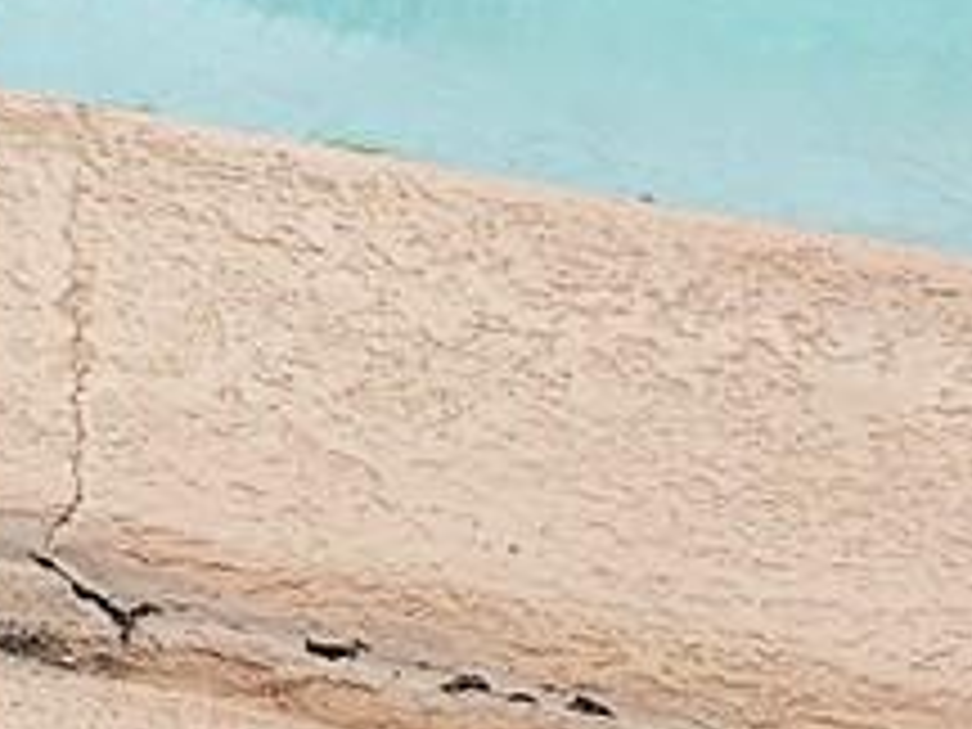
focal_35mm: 170
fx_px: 4774
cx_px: -1796
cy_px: -882
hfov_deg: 9.5
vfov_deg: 8.2
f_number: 1.8
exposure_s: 1/252
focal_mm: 5.4
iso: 25
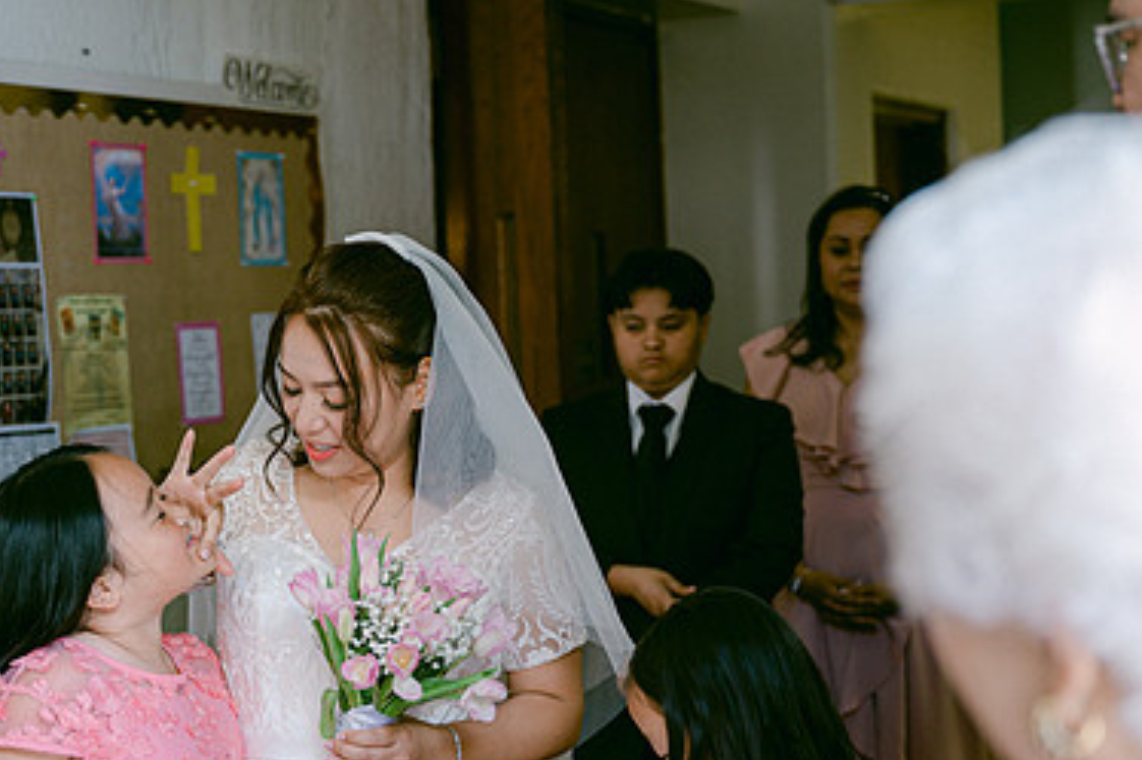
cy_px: 415
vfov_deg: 20.3
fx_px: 2124
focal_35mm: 67
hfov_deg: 30.0
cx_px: 487
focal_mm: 42
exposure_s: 1/125
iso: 110
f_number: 2.8
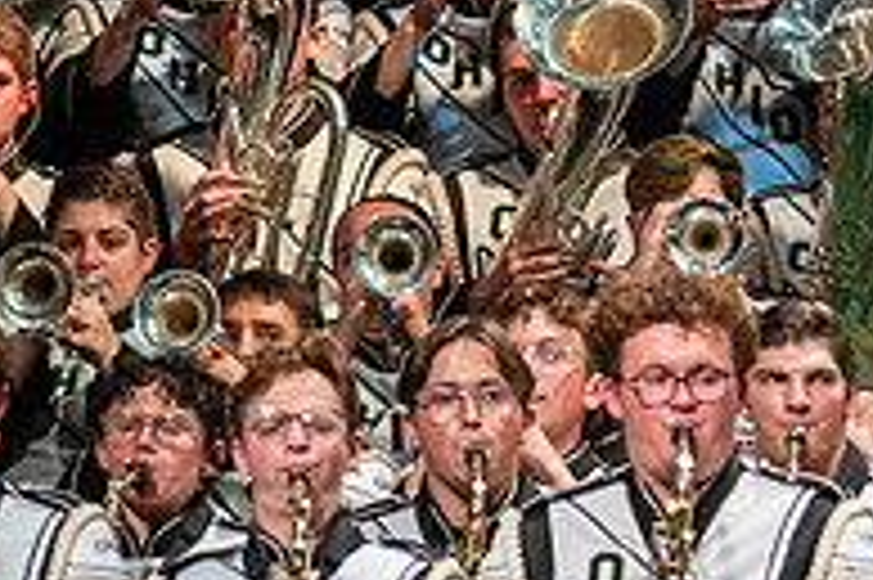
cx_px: 1170
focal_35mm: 895
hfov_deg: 2.3
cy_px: 279
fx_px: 21685
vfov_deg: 1.5
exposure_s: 1/400
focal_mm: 300
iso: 5000
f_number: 5.6
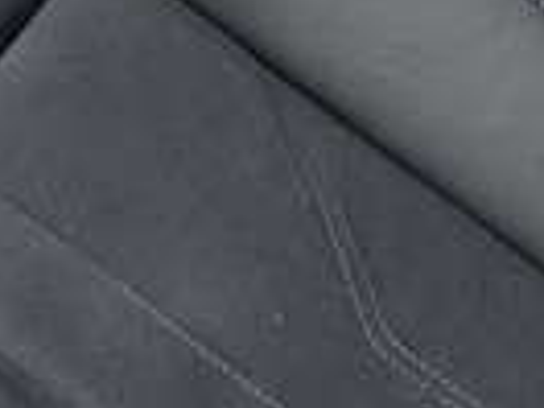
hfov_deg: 10.7
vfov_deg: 7.1
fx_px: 2813
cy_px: -973
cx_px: -206
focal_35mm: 179
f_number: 1.7
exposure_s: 1/120
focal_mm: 6.3
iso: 200
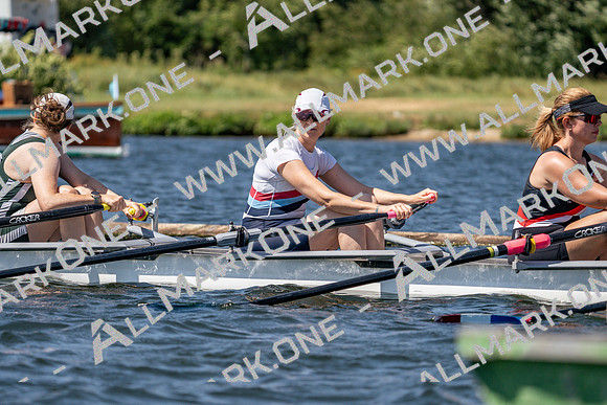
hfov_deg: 7.5
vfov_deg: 5.0
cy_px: 202
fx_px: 4638
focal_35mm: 275
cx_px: 304
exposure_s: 1/2000
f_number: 5.6
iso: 250
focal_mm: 275
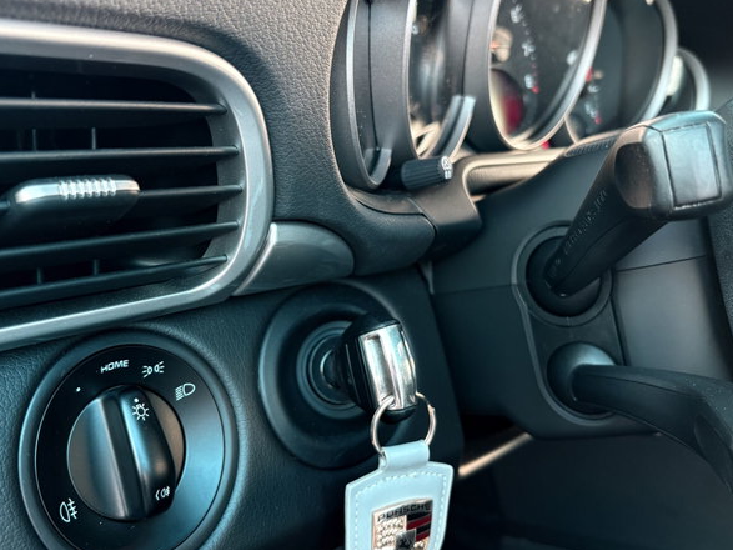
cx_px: 336
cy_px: 256
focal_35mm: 34
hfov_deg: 53.9
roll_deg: -0.8
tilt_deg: -10.4
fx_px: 720
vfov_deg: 41.8
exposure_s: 1/73
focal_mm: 5.96
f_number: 1.6
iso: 125
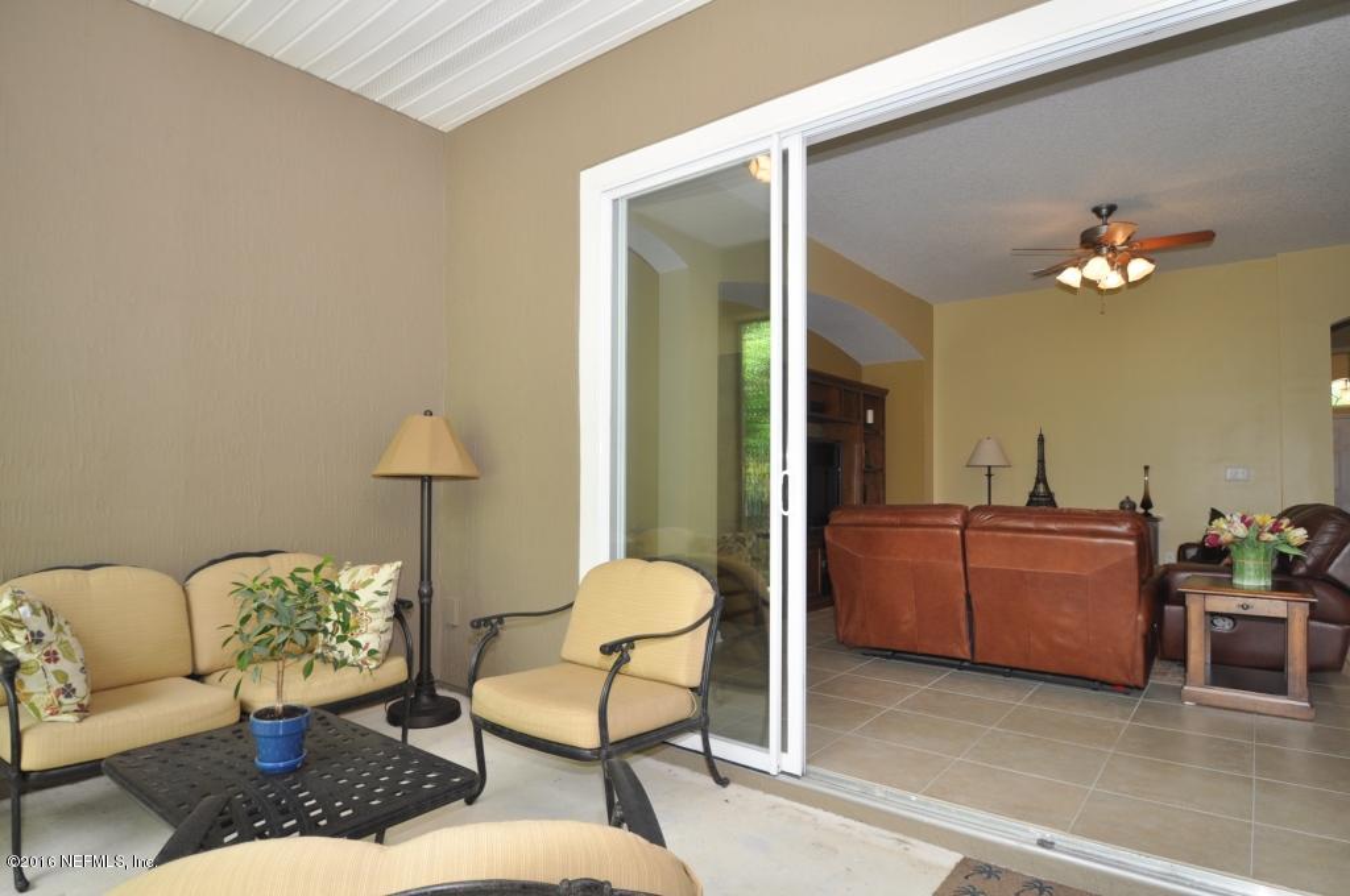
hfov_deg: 85.5
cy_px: 448
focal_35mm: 20
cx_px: 675
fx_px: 730
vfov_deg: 63.1
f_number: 4.5
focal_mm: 13
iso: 250
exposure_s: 1/60
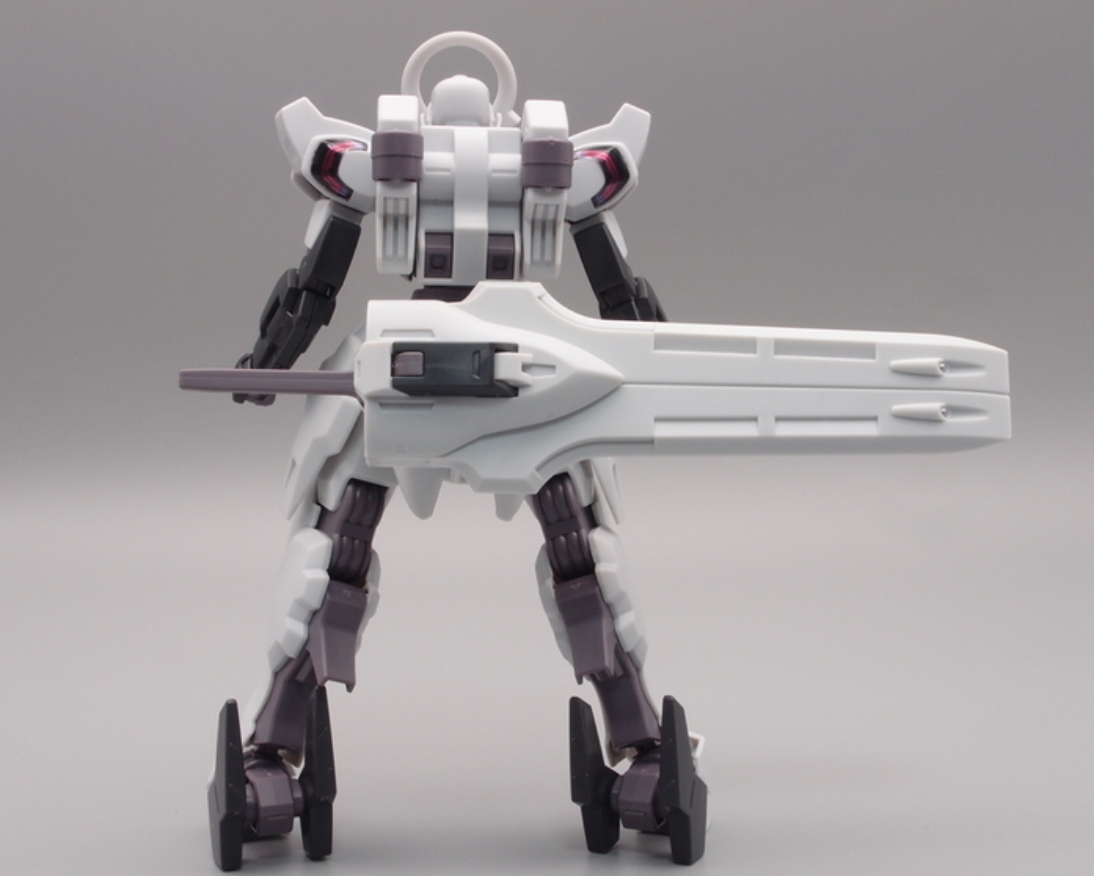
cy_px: 455
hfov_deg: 33.5
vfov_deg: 27.1
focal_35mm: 56
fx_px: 1814
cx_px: 479
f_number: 8
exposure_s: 1/6
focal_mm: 10.83
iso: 100
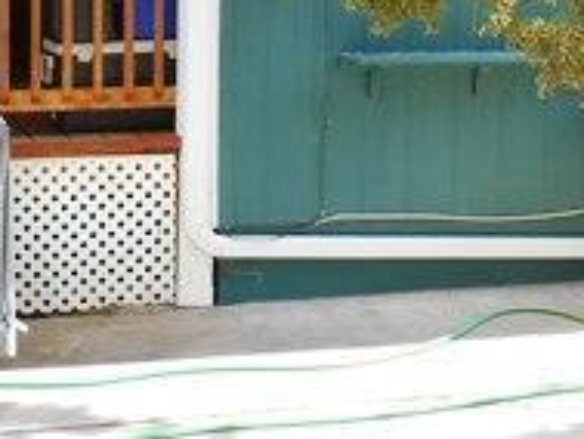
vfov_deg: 16.2
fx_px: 1486
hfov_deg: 22.0
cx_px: 142
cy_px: -80
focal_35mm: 88
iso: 80
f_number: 3.4
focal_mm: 4.7
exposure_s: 1/100
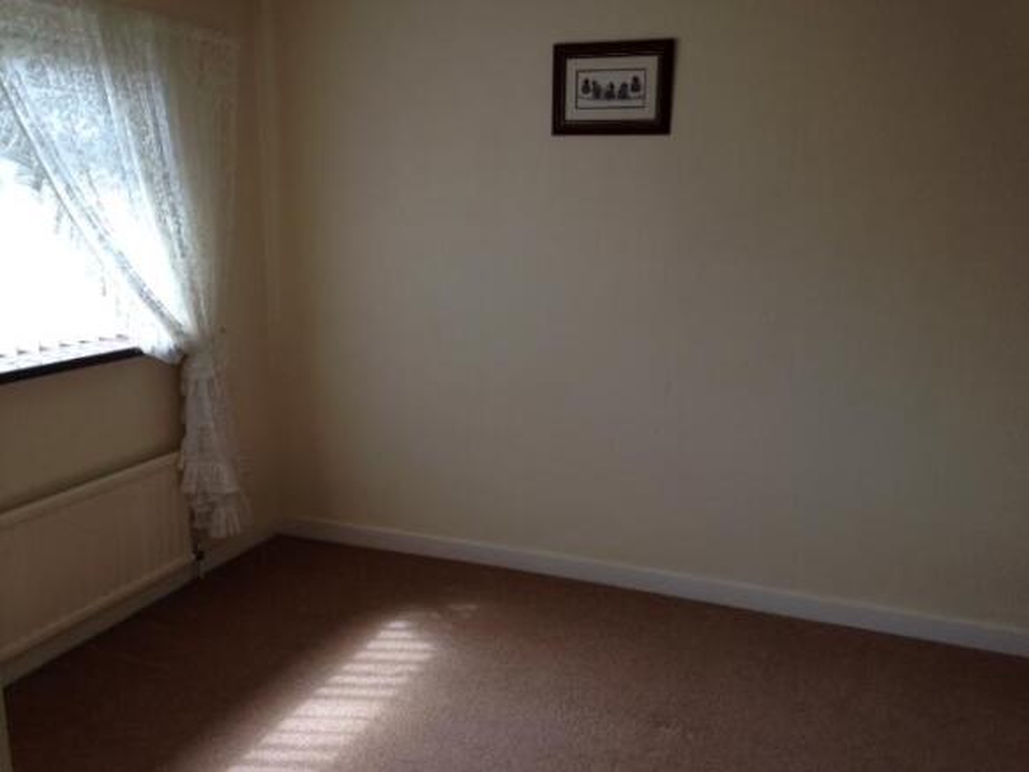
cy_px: 386
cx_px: 514
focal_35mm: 33
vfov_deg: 42.9
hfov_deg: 55.4
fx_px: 981
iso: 64
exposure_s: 1/120
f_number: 2.4
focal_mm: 4.12
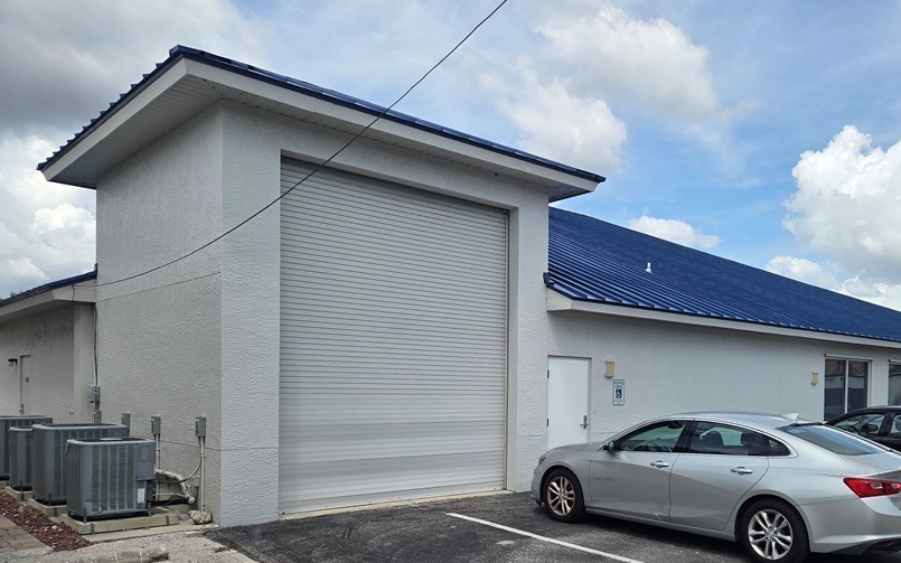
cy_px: 407
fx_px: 761
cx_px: 571
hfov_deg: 60.3
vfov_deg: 39.7
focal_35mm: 31
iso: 80
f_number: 1.8
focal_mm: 5.4
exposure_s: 1/5545
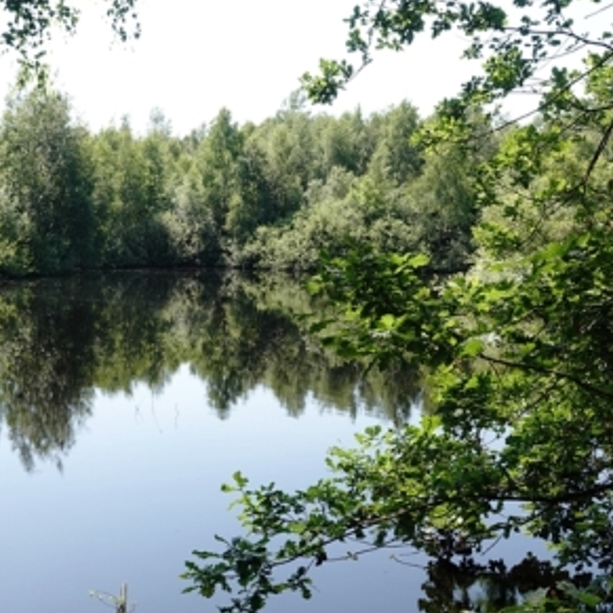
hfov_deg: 36.9
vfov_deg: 37.6
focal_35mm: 45
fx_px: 902
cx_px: 180
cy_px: 308
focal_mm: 12.96
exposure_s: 1/80
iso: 100
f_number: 8
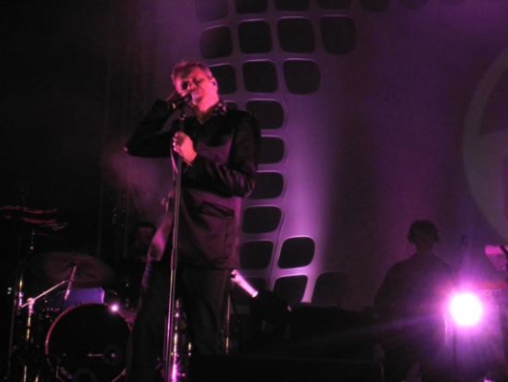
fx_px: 1322
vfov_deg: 16.4
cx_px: 254
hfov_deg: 21.8
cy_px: 191
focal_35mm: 90
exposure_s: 1/100
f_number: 5.4
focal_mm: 16
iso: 800
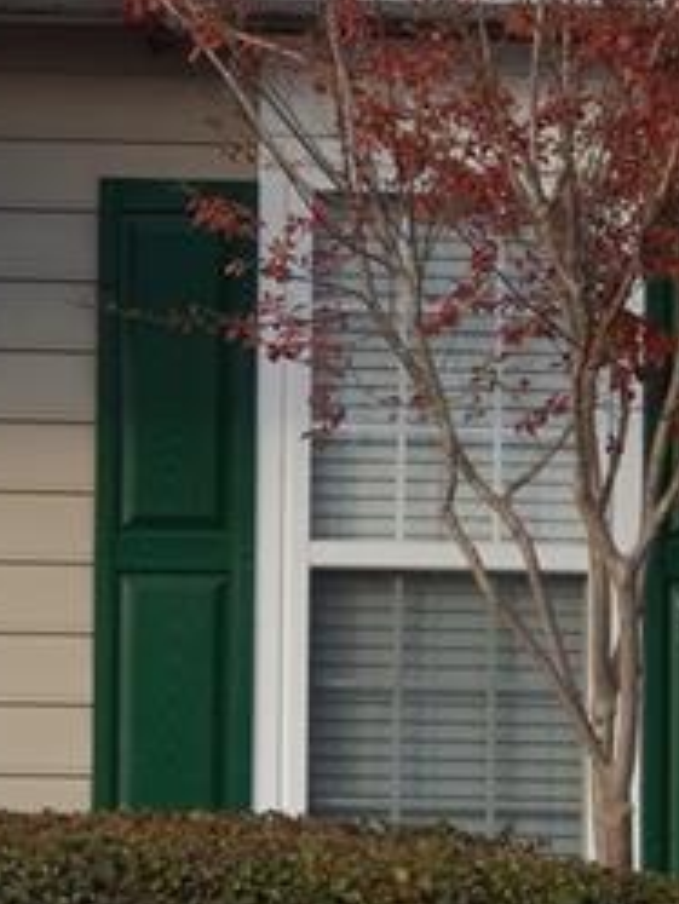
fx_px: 6925
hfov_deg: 5.6
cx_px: 182
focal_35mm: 265
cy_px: 163
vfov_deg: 7.5
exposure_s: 1/200
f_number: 4.3
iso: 125
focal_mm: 15.3
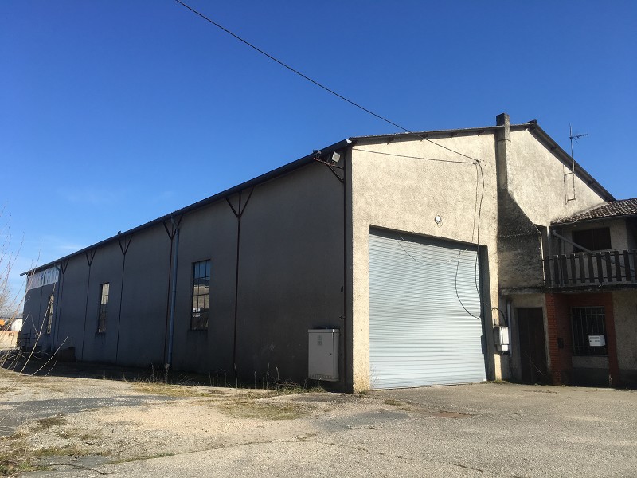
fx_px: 534
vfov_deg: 48.2
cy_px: 239
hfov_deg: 61.7
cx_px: 318
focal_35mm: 29
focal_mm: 4.15
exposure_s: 1/1672
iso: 25
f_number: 2.2
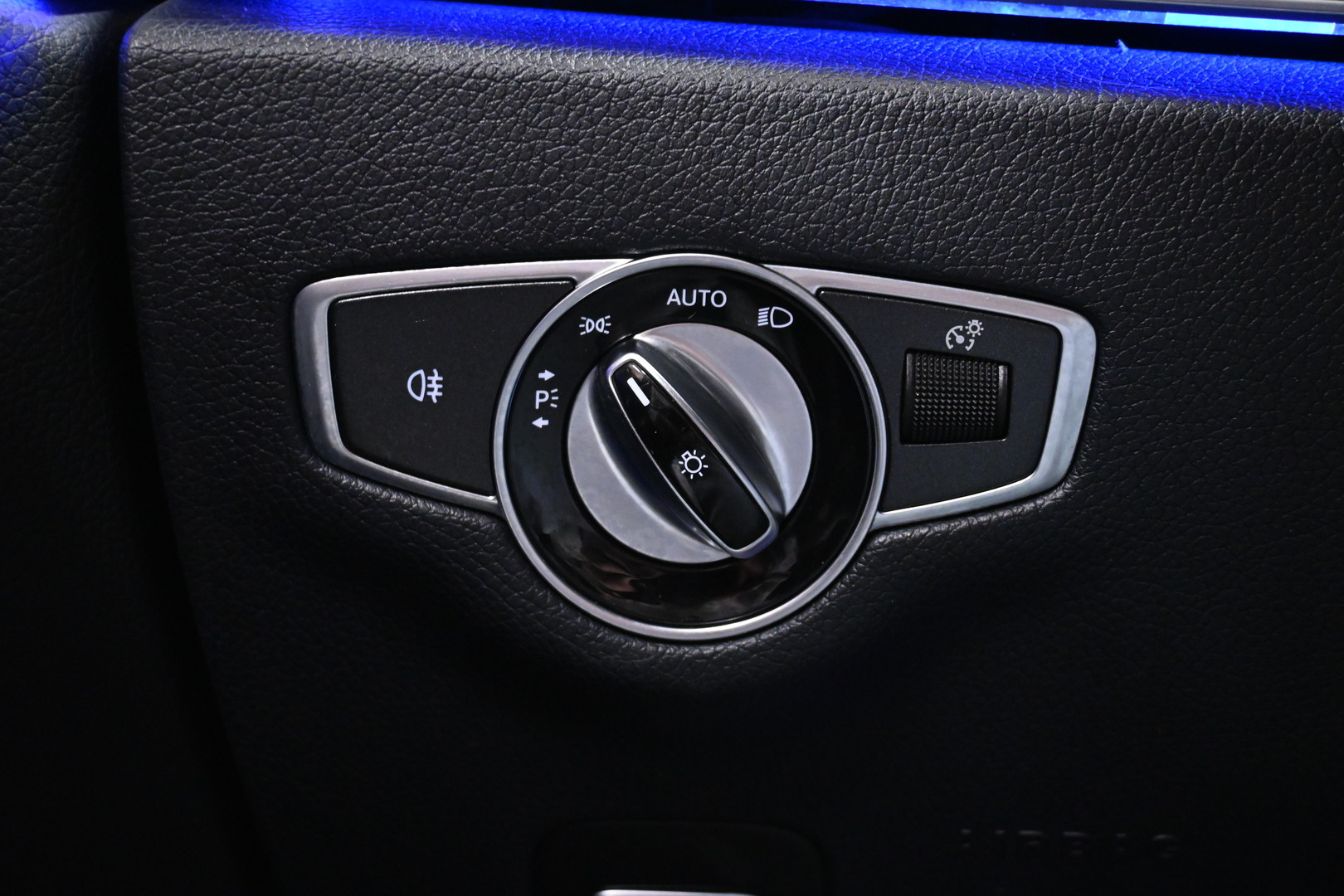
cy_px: 448
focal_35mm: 51
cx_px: 672
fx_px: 1904
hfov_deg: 38.9
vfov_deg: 26.5
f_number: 5
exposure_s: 1/40
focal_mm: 34
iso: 4000
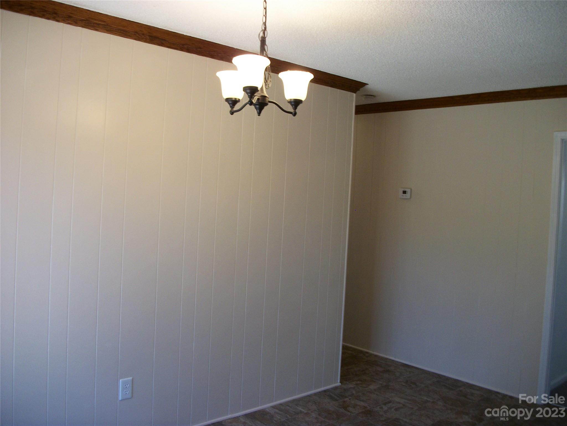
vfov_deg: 44.2
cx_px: 284
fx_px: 524
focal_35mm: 32
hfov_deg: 56.8
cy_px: 213
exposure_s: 1/40
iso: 80
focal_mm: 5.7
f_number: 2.9
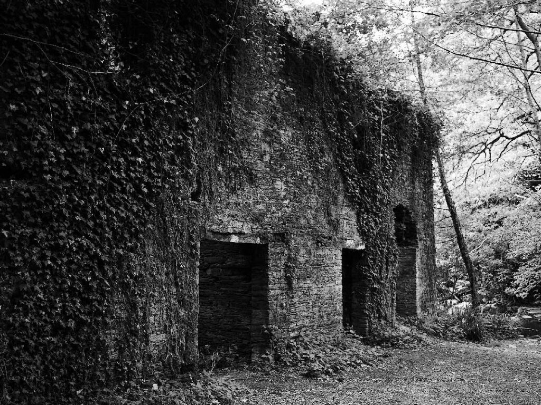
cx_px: 270
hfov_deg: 46.8
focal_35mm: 40
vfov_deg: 36.0
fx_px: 625
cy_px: 202
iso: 200
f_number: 2
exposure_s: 1/125
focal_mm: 20
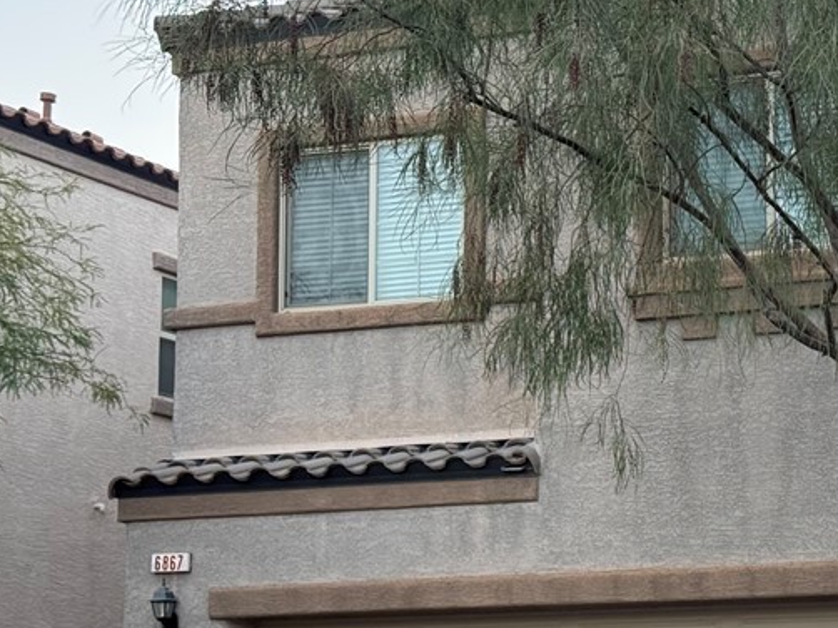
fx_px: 2371
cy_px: 454
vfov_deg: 15.0
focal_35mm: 98
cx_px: 765
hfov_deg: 19.6
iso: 100
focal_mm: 6.76
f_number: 1.78
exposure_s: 1/239
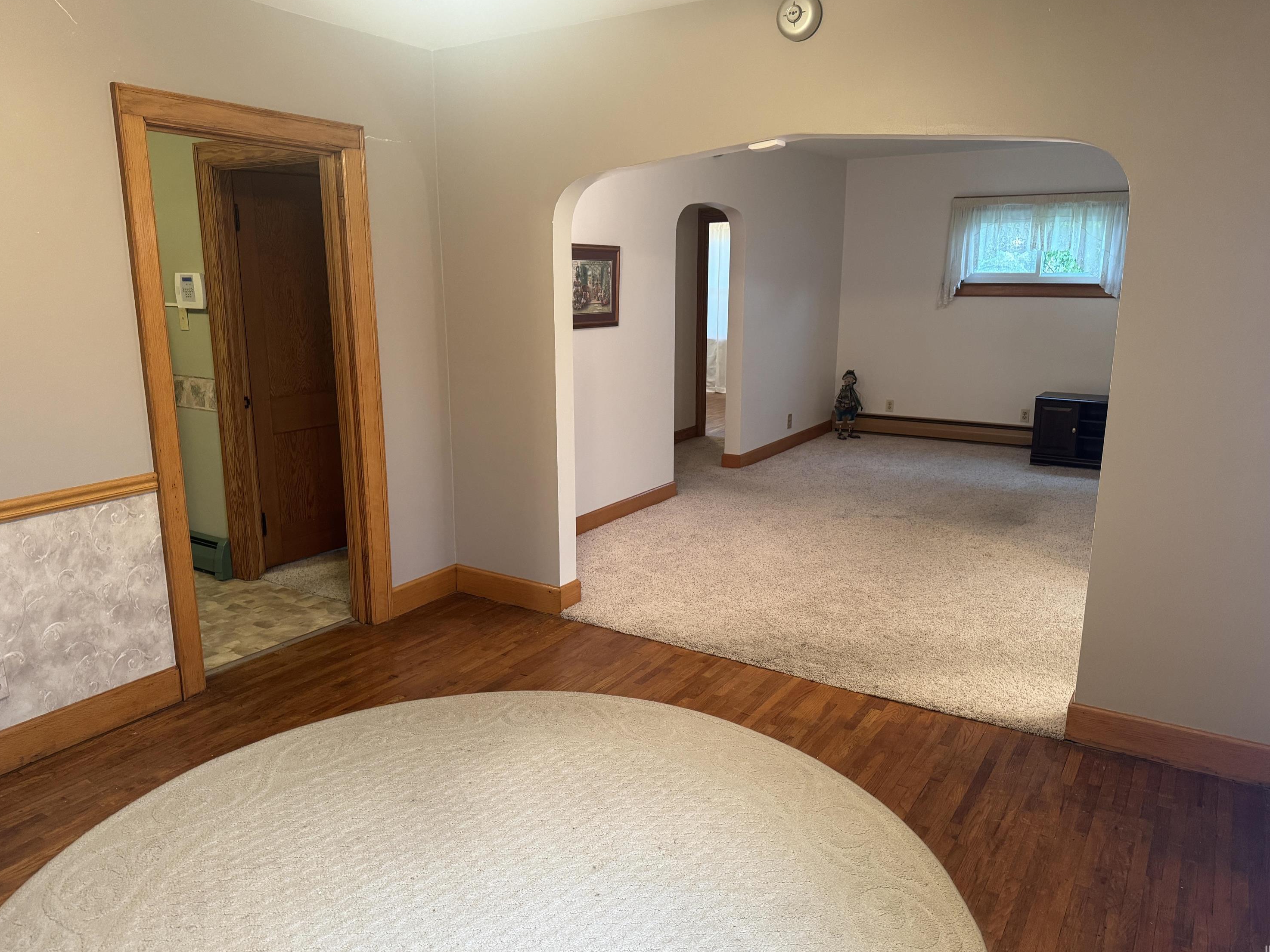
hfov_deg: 69.4
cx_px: 637
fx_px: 917
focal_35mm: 25
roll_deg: +0.3
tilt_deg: -13.3
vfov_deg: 54.9
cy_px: 463
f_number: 1.78
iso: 400
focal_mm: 6.76
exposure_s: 1/60
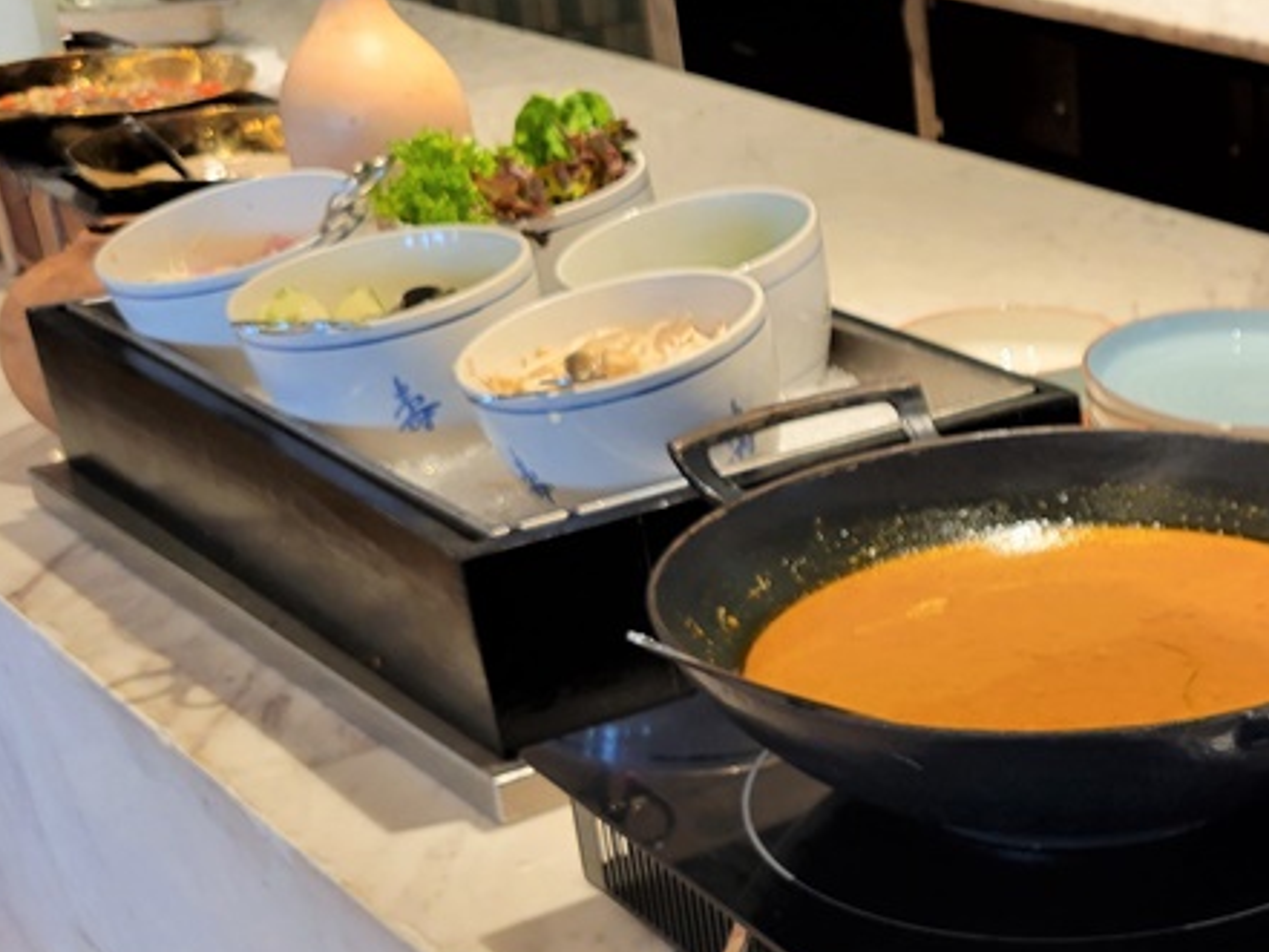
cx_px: 1378
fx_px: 2163
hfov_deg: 29.6
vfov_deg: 24.5
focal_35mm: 59
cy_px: 733
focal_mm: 5.4
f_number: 1.8
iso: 160
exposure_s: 1/48
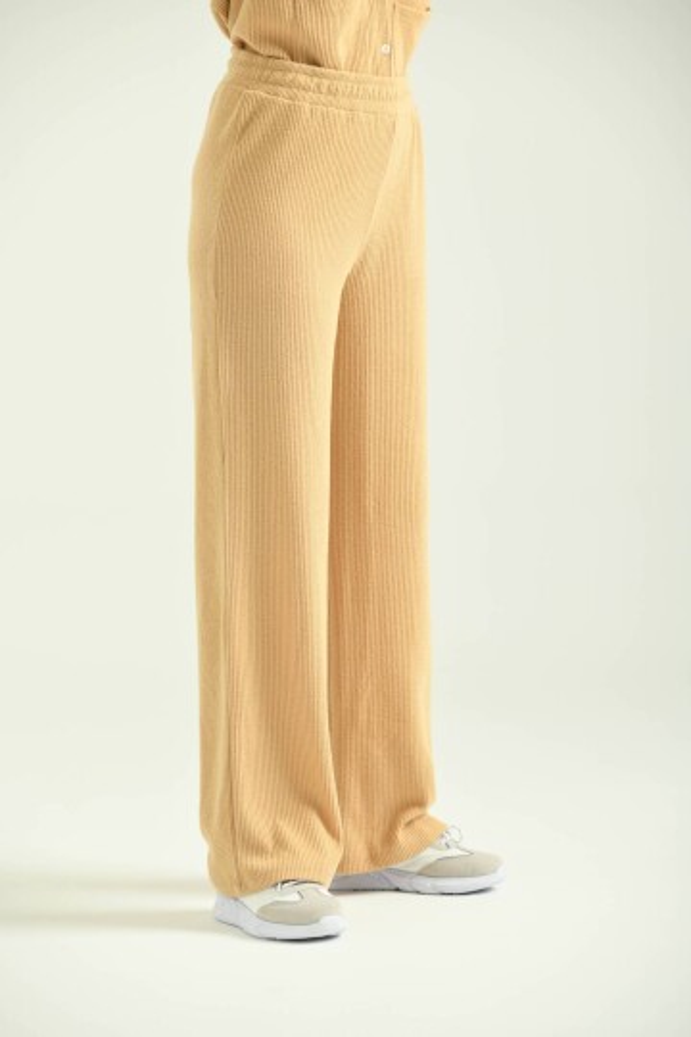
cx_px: 346
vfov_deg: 13.7
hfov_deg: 9.1
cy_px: 518
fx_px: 4318
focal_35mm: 150
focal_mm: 150
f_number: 5.6
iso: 125
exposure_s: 1/160
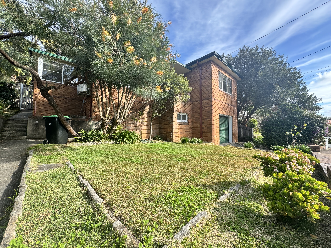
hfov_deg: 102.1
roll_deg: -0.4
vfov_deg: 85.7
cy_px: 124
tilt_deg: +3.3
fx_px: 134
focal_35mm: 14
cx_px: 166
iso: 40
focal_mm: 2.22
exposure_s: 1/399
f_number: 2.2
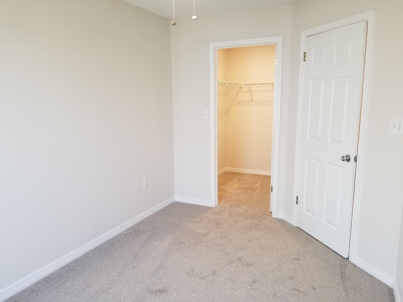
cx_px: 202
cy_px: 151
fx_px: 303
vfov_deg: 53.1
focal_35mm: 26
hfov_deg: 67.3
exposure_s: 1/40
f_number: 1.7
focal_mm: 4.3
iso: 160
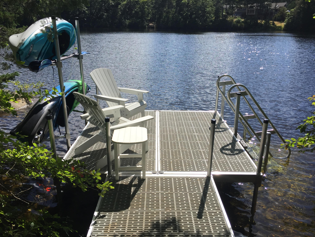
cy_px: 118
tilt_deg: -19.2
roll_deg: -2.5
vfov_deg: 48.2
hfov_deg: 61.7
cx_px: 158
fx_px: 264
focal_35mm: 29
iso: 32
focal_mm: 4.15
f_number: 2.2
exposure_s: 1/2475
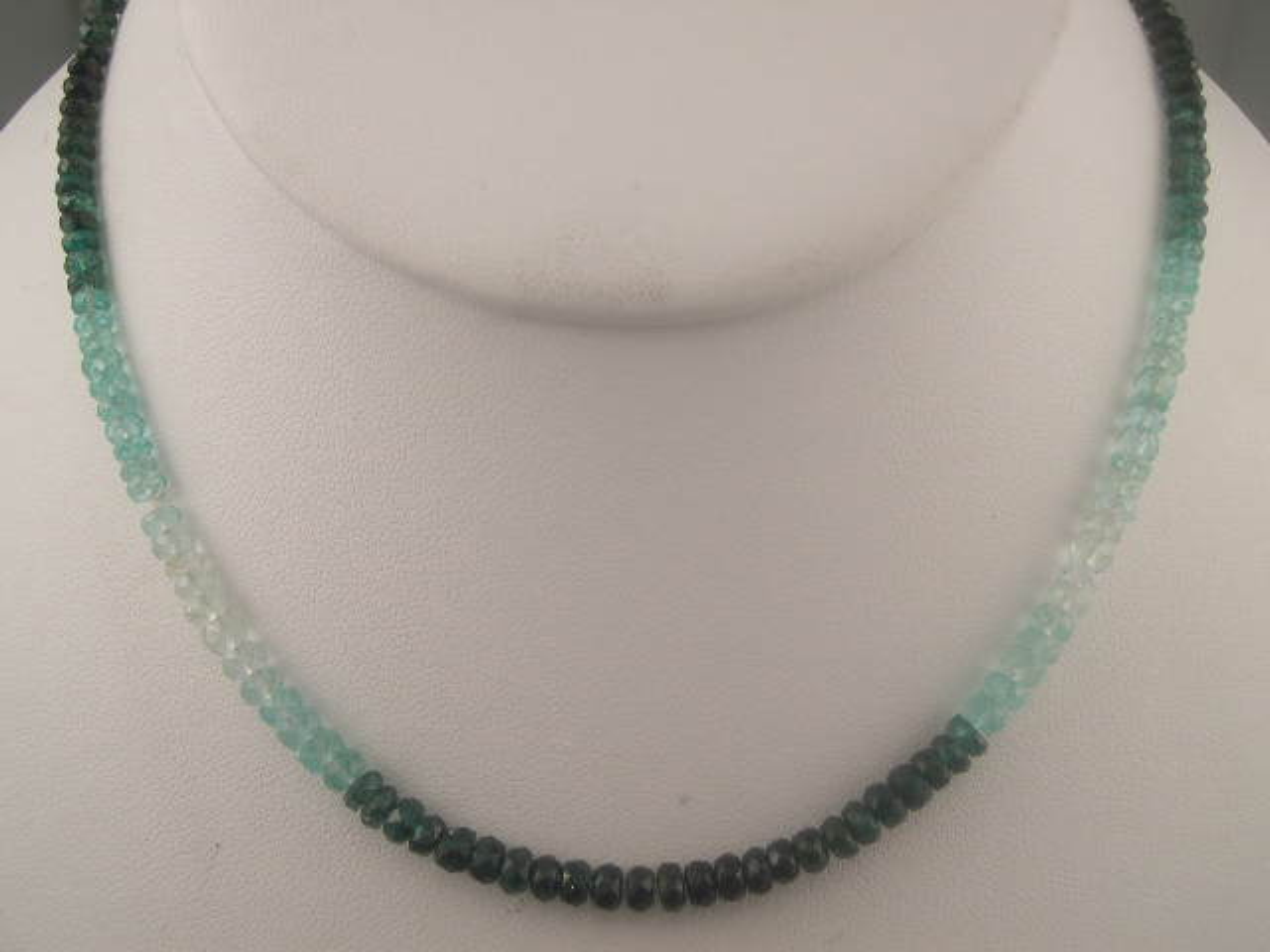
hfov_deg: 49.0
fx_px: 1394
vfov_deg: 37.7
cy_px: 476
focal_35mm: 38
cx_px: 635
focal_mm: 8
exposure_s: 1/172
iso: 100
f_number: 7.6
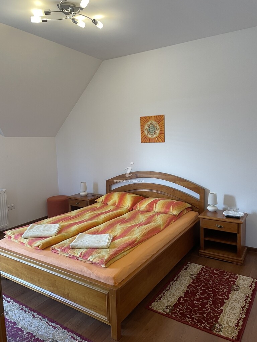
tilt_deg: -6.5
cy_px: 171
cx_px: 128
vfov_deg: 67.3
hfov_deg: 53.1
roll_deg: +2.4
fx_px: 257
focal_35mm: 26
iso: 80
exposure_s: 1/50
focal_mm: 4.2
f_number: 1.6
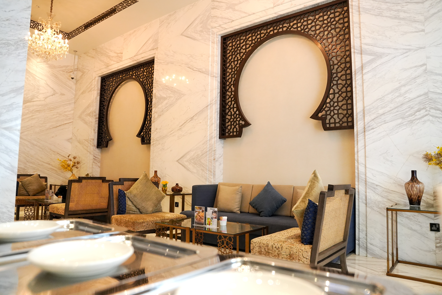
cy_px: 147
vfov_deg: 51.3
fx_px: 307
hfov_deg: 71.5
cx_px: 223
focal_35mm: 25
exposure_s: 1/125
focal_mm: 24
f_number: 4
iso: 3200
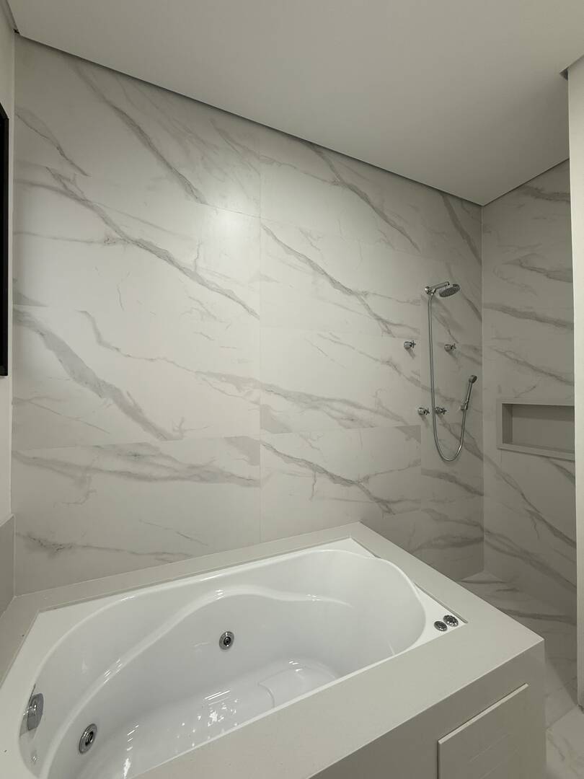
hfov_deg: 85.7
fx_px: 315
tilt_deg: +0.8
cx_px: 292
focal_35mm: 14
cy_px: 390
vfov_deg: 102.1
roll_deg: -0.7
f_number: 2.2
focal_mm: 2.22
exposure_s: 1/120
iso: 100
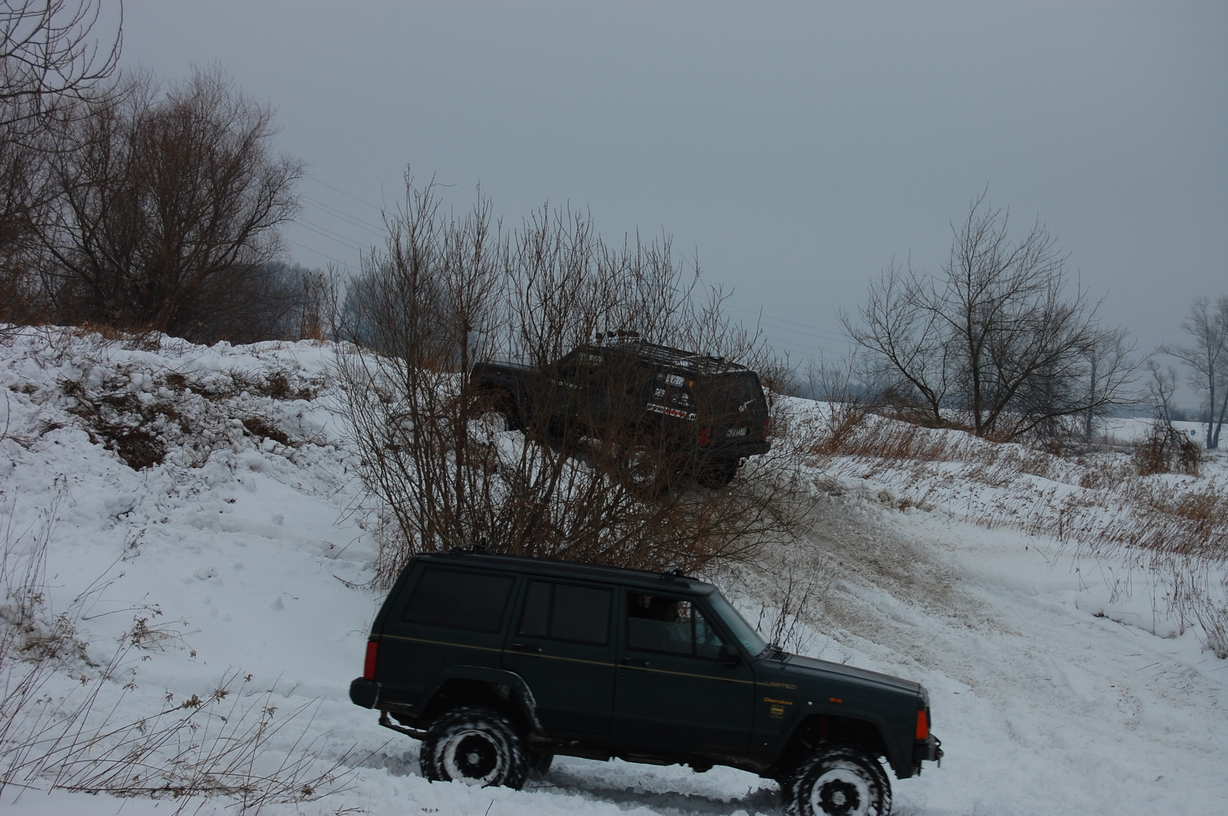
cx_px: 614
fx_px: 2812
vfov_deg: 16.5
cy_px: 408
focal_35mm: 82
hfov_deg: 24.6
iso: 200
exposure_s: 1/250
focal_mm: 55
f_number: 8
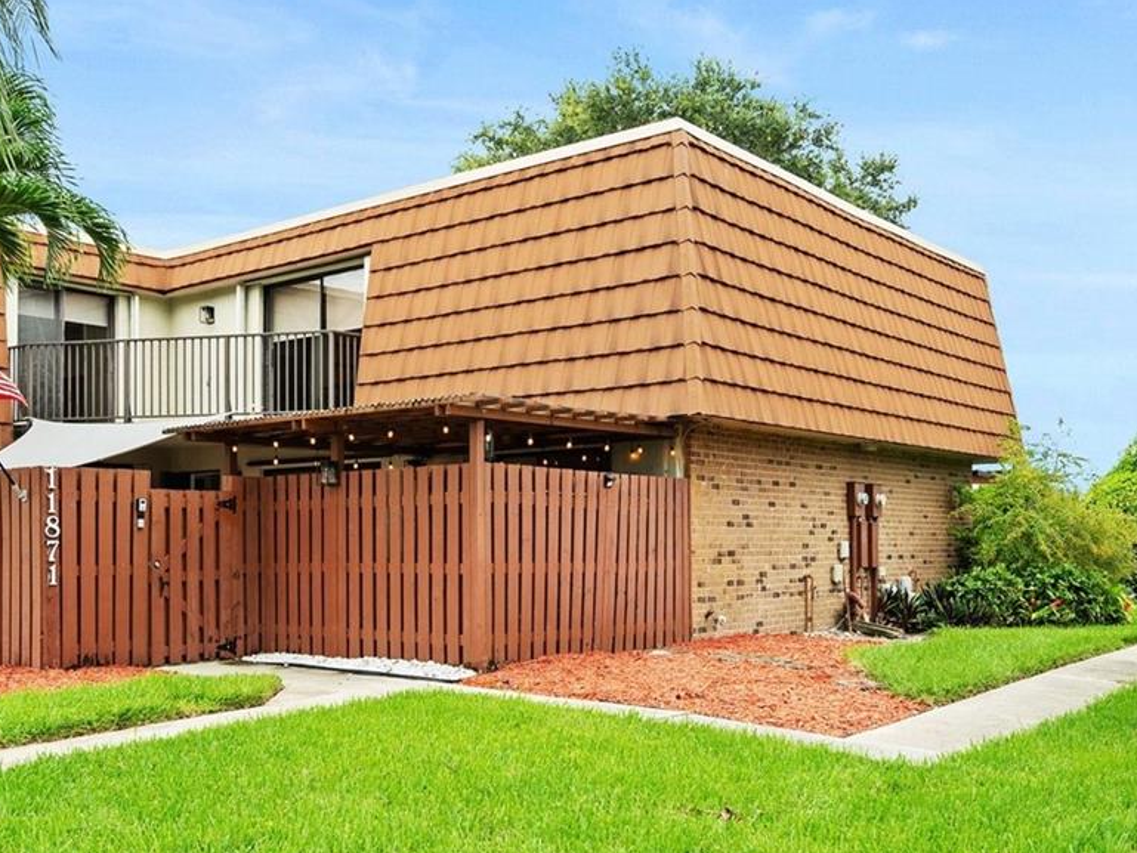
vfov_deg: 37.4
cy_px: 548
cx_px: 498
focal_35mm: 38
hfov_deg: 48.9
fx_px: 1248
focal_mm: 19
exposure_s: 1/160
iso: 200
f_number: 8
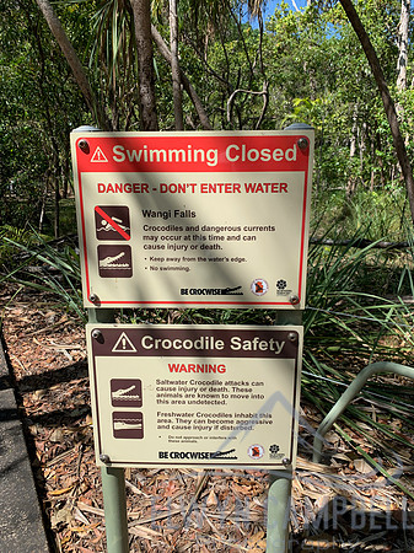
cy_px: 276
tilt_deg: -13.0
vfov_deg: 67.3
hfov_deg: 53.0
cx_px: 207
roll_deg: +0.7
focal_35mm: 26
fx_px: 415
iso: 25
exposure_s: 1/1560
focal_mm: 4.25
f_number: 1.8
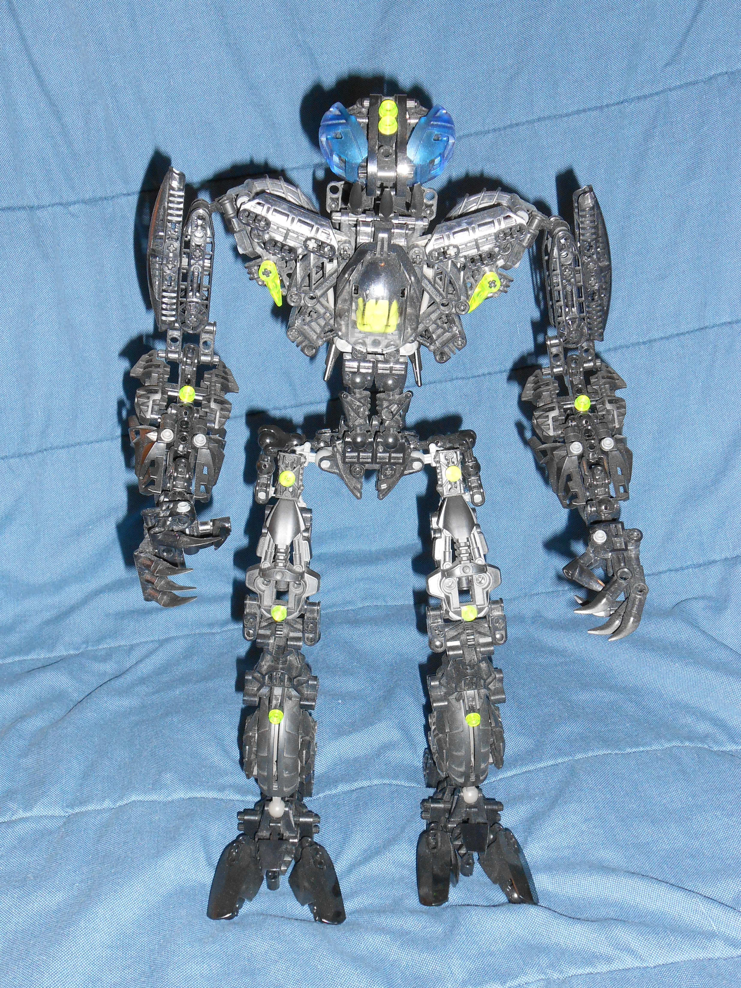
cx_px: 370
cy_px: 494
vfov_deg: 49.0
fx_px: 1085
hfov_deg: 37.7
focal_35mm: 38
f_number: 4.2
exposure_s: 1/30
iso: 250
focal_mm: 6.8
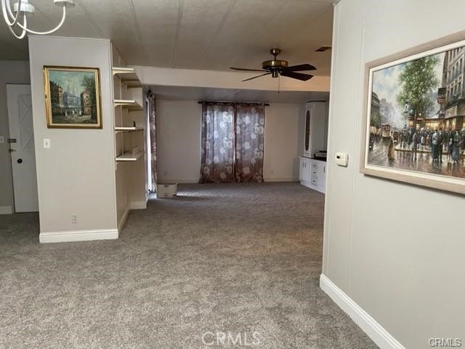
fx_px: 349
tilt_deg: -8.3
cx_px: 232
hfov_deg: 67.3
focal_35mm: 26
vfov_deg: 53.1
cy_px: 174
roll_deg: -0.5
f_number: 1.6
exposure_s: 1/60
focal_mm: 5.1
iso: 400
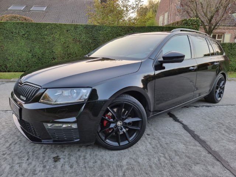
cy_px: 88
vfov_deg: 56.8
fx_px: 164
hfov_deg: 71.6
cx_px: 118
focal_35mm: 24
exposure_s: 1/100
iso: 50
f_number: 1.8
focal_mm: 6.7
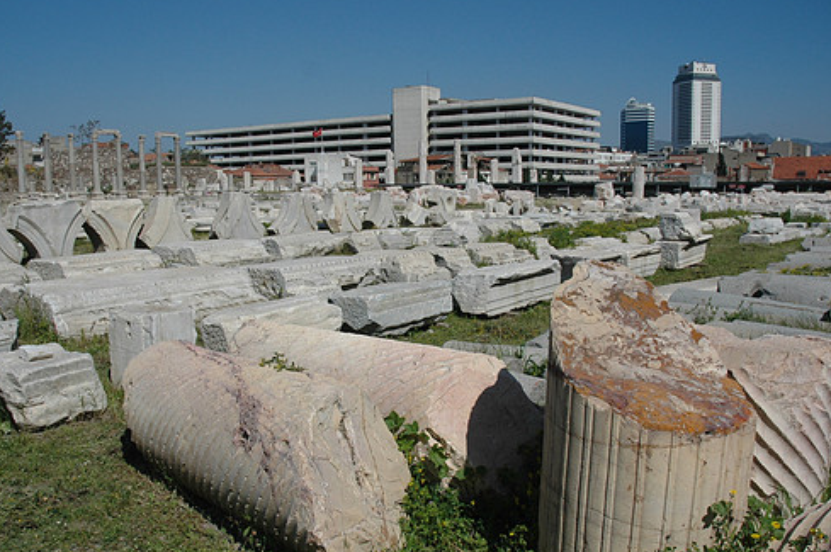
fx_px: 738
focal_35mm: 32
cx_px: 389
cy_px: 288
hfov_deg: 58.7
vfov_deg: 41.0
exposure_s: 1/2500
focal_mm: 18
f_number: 5
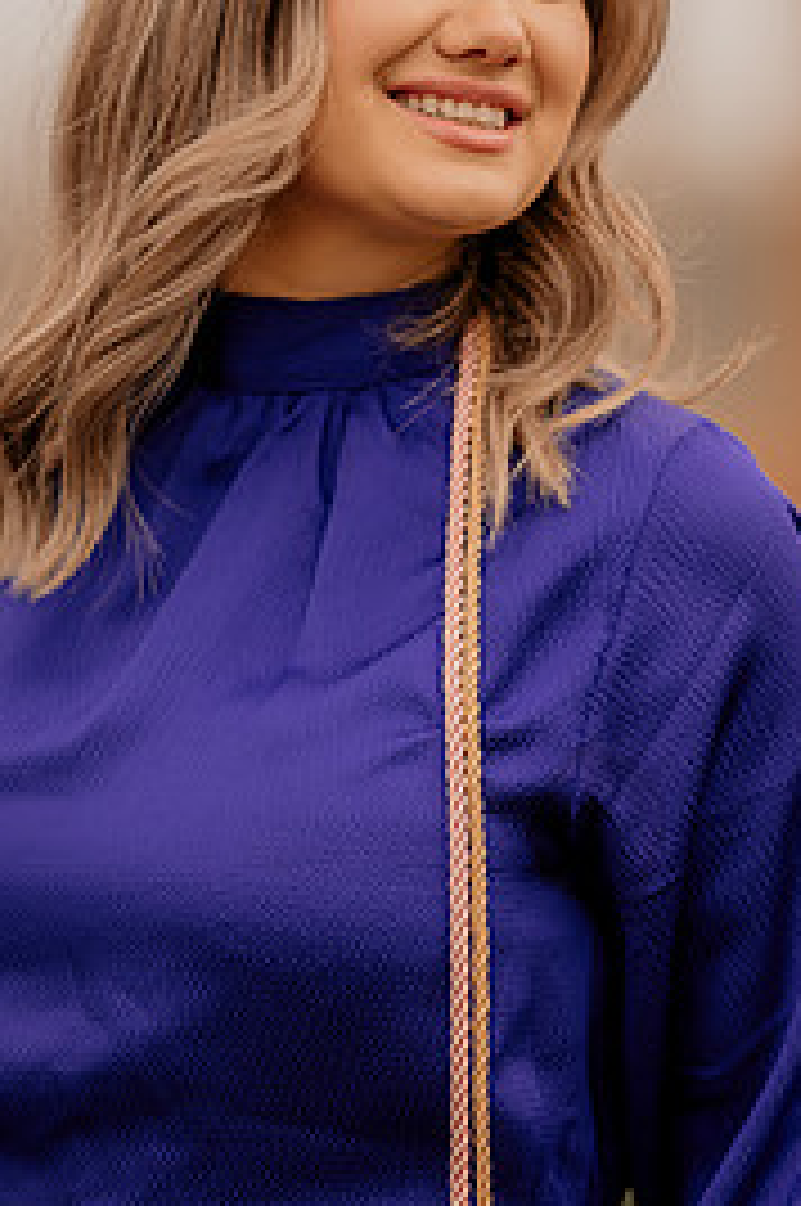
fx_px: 5889
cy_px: 508
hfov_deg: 7.8
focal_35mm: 176
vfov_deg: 11.7
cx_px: 421
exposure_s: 1/400
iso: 100
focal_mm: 105
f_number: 1.4
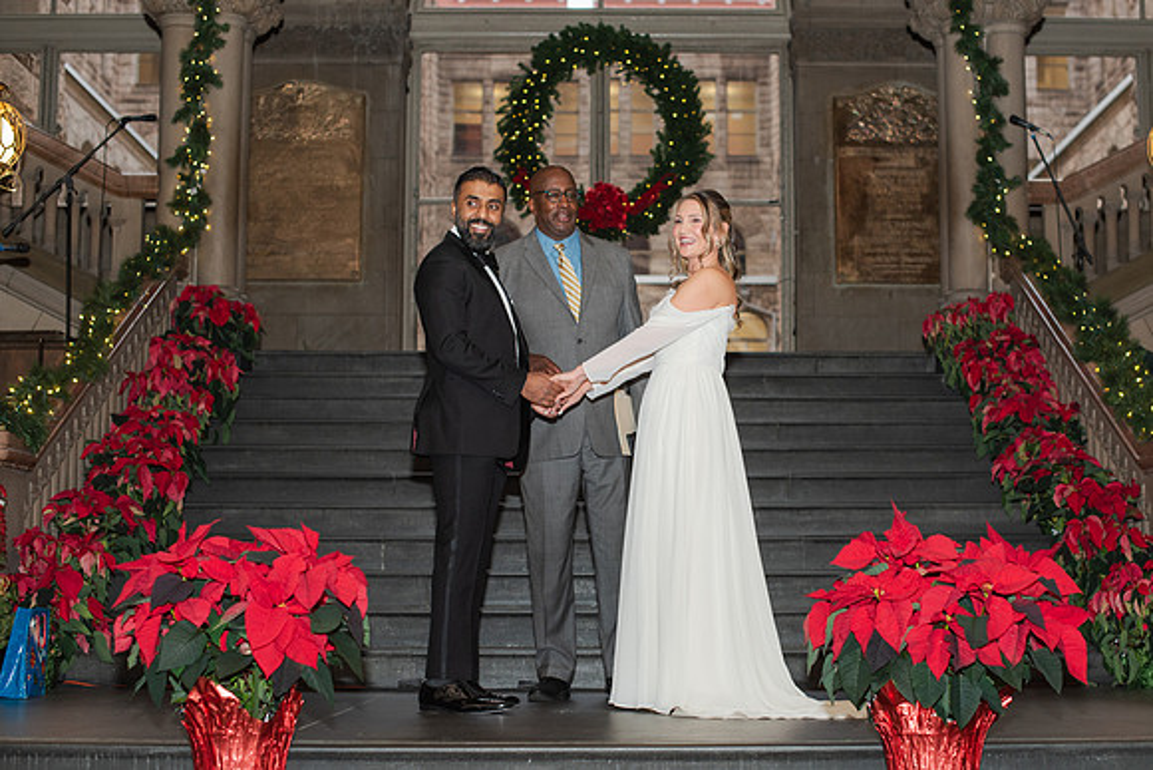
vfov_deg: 23.9
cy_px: 399
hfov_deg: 35.1
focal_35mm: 57
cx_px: 651
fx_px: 1818
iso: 800
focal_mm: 50
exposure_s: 1/200
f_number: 3.5
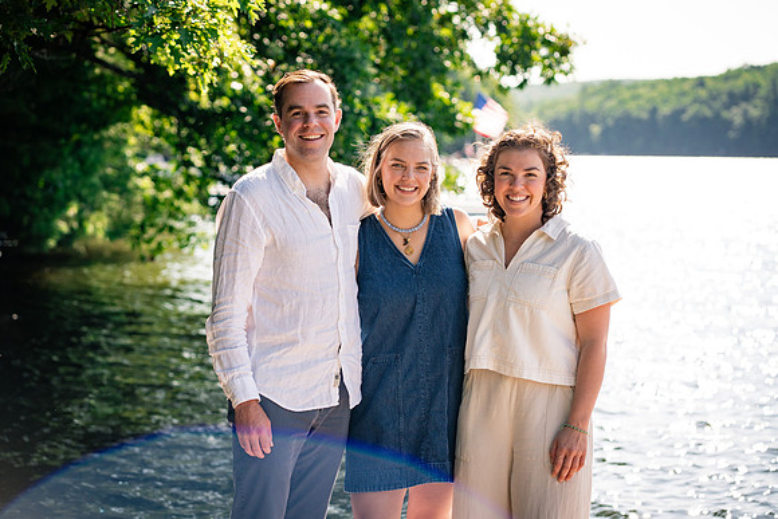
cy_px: 255
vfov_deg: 15.7
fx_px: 1889
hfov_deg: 23.3
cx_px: 378
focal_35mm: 87
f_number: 3.5
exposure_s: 1/1600
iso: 320
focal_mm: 85
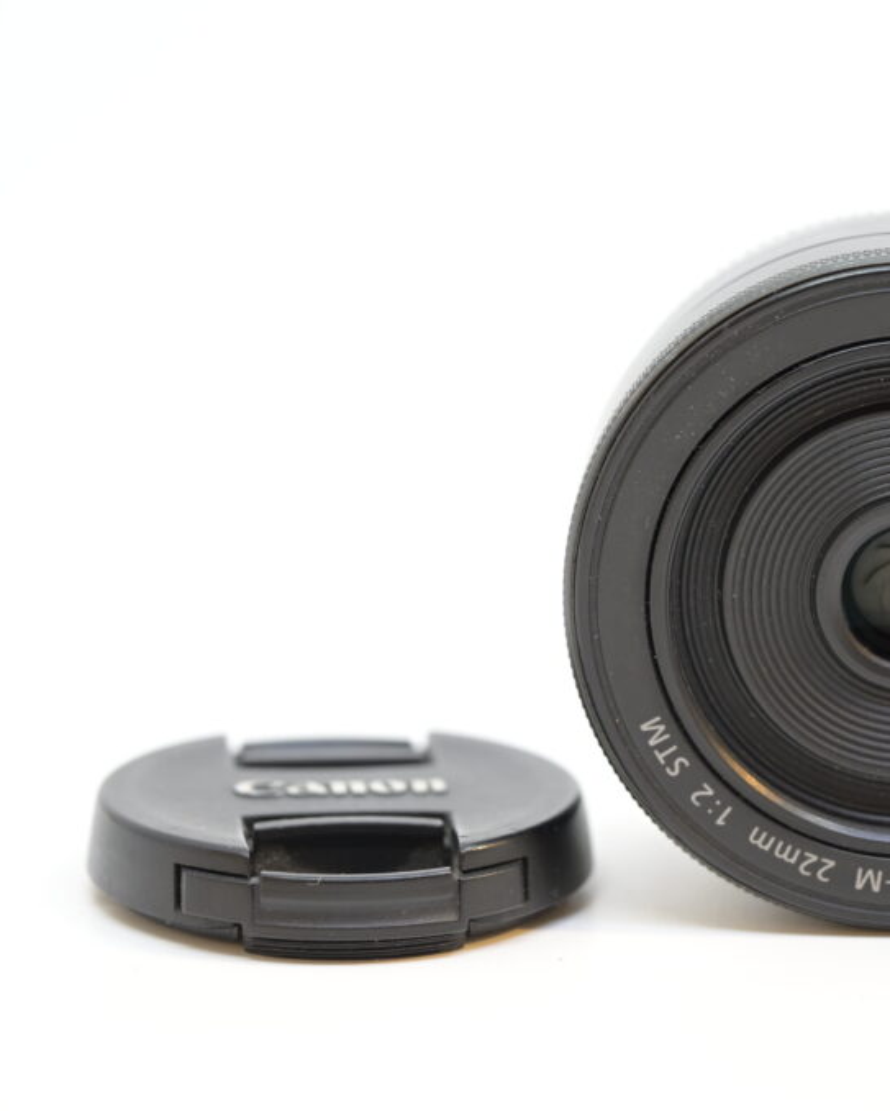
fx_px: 5594
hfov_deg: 9.1
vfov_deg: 11.3
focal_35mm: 170
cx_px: 680
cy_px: 558
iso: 1600
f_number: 6.3
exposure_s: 1/250
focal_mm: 120
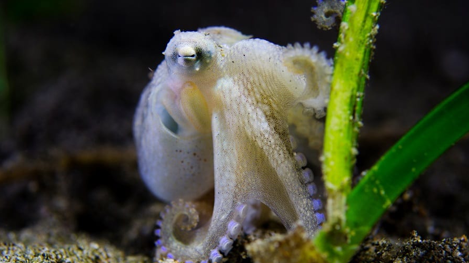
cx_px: 236
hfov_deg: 22.5
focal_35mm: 95
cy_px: 139
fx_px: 1181
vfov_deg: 12.7
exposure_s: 1/80
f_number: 8
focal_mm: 60
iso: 100
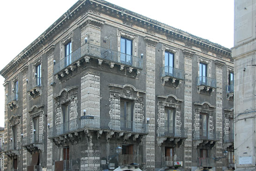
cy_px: 82
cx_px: 111
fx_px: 292
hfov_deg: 47.2
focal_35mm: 41
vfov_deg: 32.7
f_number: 5
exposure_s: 1/250
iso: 200
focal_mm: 24
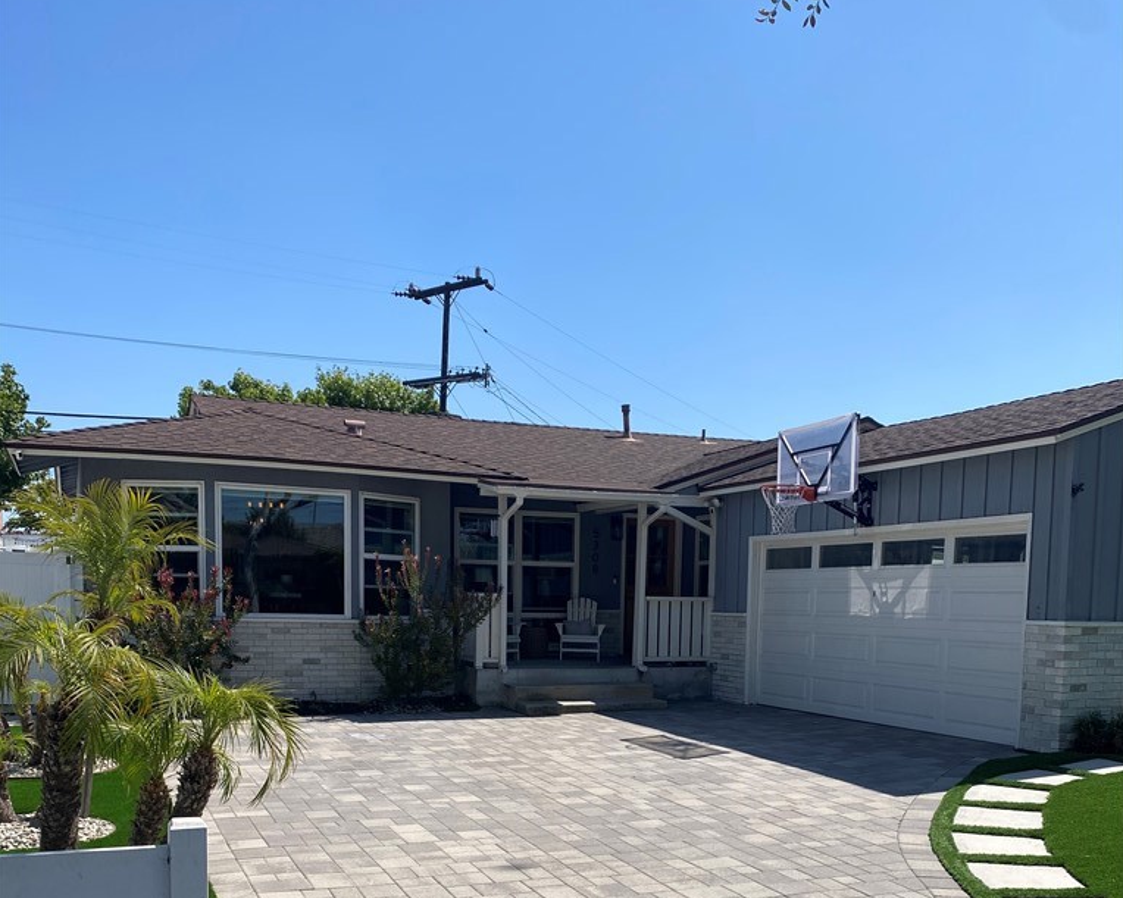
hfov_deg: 52.8
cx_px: 563
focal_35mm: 34
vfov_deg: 41.5
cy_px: 719
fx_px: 1130
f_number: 1.8
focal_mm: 4.25
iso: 32
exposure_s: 1/3497
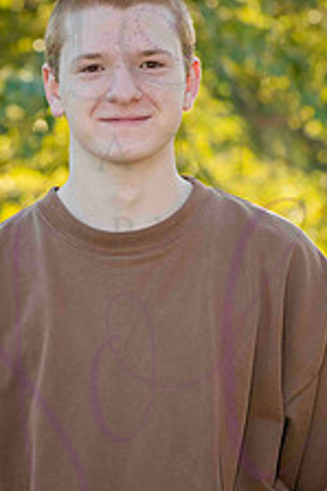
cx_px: 178
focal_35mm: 185
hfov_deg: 7.4
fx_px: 2524
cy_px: 230
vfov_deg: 11.1
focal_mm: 92
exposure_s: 1/400
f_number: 4.5
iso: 400
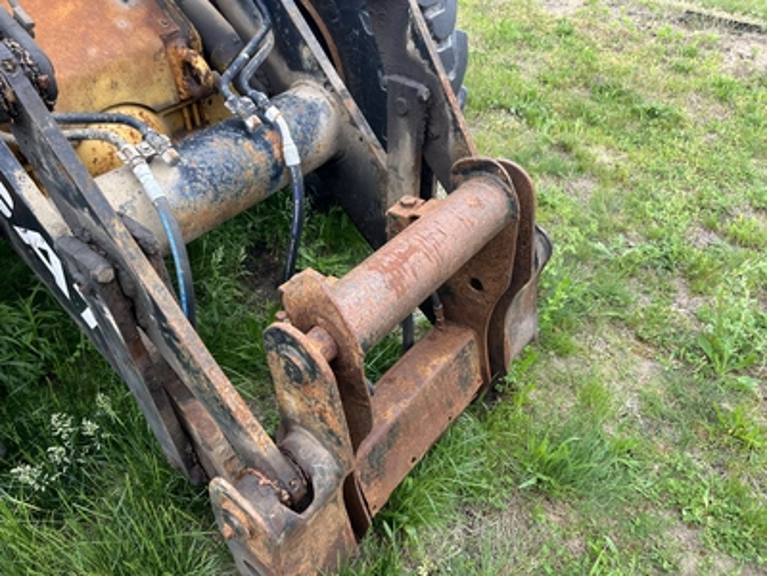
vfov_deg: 53.1
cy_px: 288
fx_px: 576
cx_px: 384
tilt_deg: -34.9
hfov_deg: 67.3
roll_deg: -2.6
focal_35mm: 26
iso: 40
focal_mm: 5.1
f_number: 1.6
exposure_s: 1/184
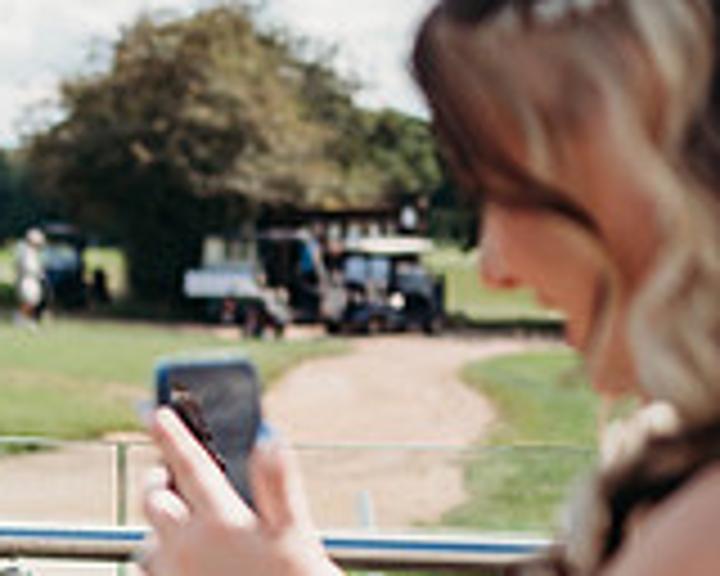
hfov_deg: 14.6
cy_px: 495
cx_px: -486
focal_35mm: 119
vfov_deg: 12.9
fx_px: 2536
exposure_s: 1/8000
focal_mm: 35
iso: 200
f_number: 1.8
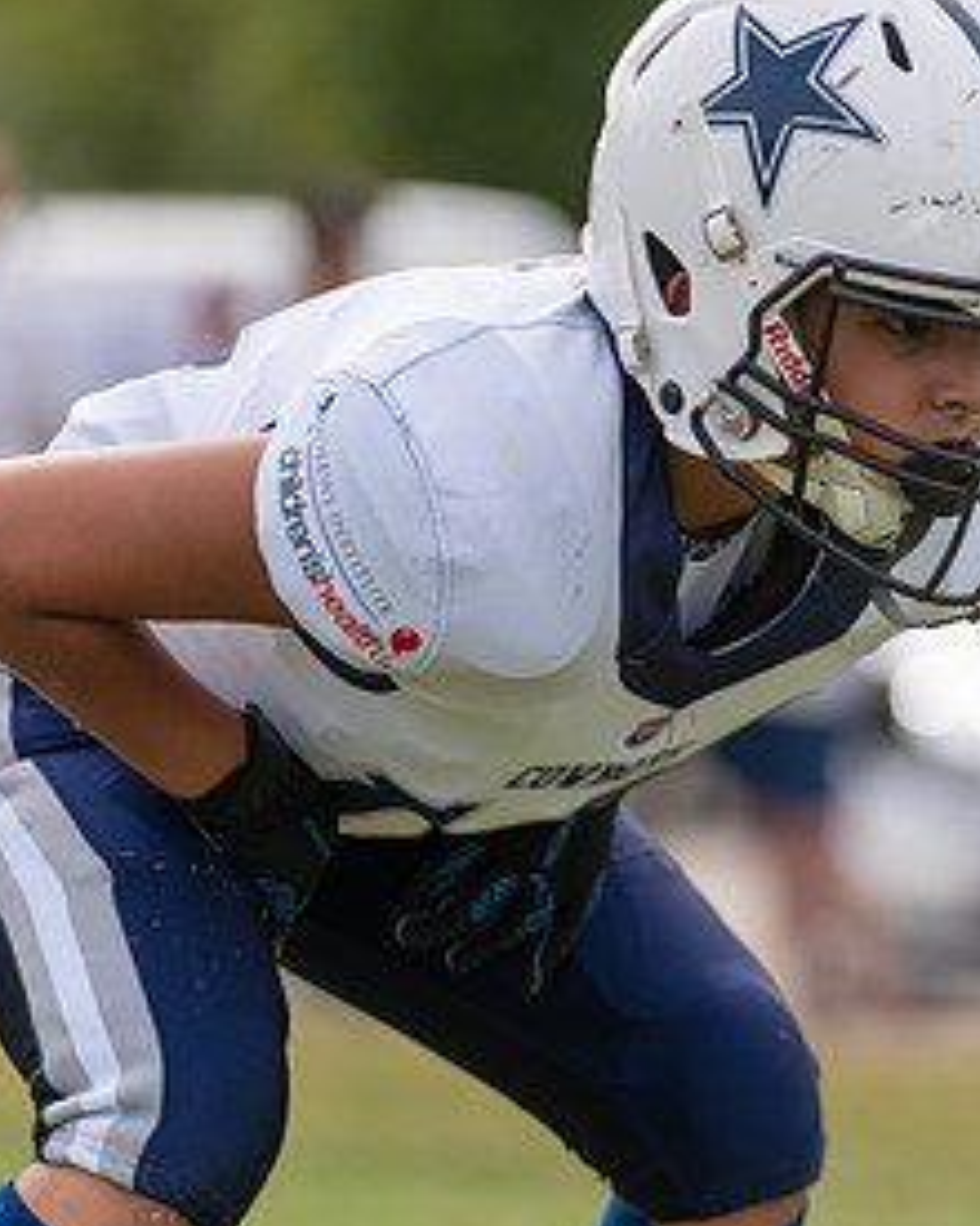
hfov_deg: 5.3
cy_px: 551
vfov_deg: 6.6
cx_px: 815
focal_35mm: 293
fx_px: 10623
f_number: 2.8
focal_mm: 148
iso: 125
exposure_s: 1/1250
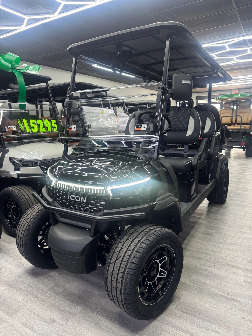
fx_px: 233
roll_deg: +1.6
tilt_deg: -11.5
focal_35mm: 24
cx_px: 126
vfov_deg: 71.6
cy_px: 168
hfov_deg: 56.8
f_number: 1.78
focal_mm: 6.76
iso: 200
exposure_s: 1/120
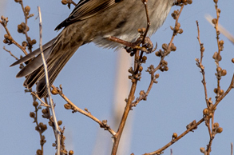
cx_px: 268
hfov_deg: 0.6
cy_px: -86
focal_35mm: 3221
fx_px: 20891
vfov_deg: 0.4
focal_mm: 600
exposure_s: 1/800
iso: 200
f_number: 6.3
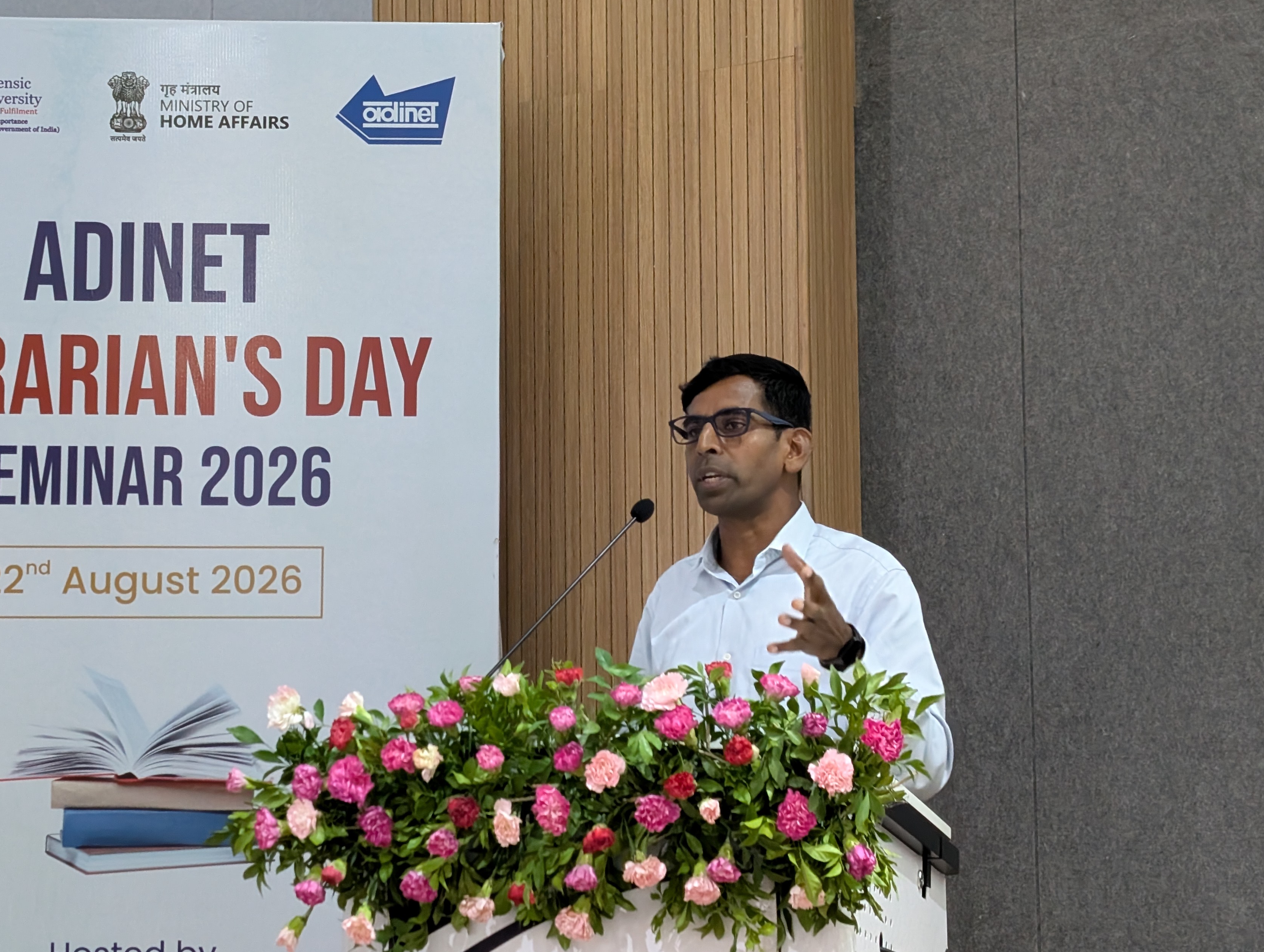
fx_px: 2194
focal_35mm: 60
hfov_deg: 32.1
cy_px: 514
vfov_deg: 24.5
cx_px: 518
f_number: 1.68
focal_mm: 6.9
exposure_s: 1/50
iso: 620
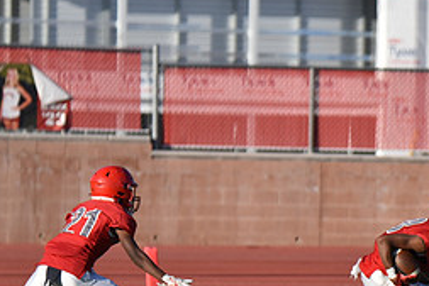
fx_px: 7094
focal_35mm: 595
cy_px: 238
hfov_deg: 3.5
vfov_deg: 2.3
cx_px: 404
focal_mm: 260
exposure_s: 1/4000
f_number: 5.6
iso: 640
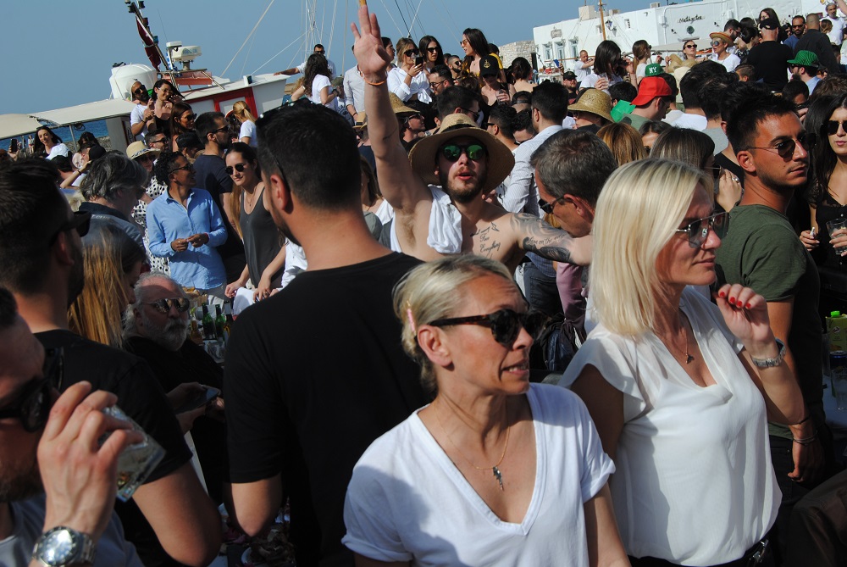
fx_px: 1095
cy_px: 284
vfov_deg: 29.0
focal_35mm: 46
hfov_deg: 42.3
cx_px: 424
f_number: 9
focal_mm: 31
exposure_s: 1/320
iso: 100
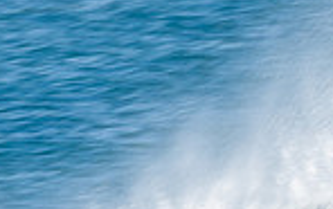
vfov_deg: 0.4
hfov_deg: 0.7
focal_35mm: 2987
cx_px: 569
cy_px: 406
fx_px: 27149
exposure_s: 1/40
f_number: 20
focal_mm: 500
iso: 100
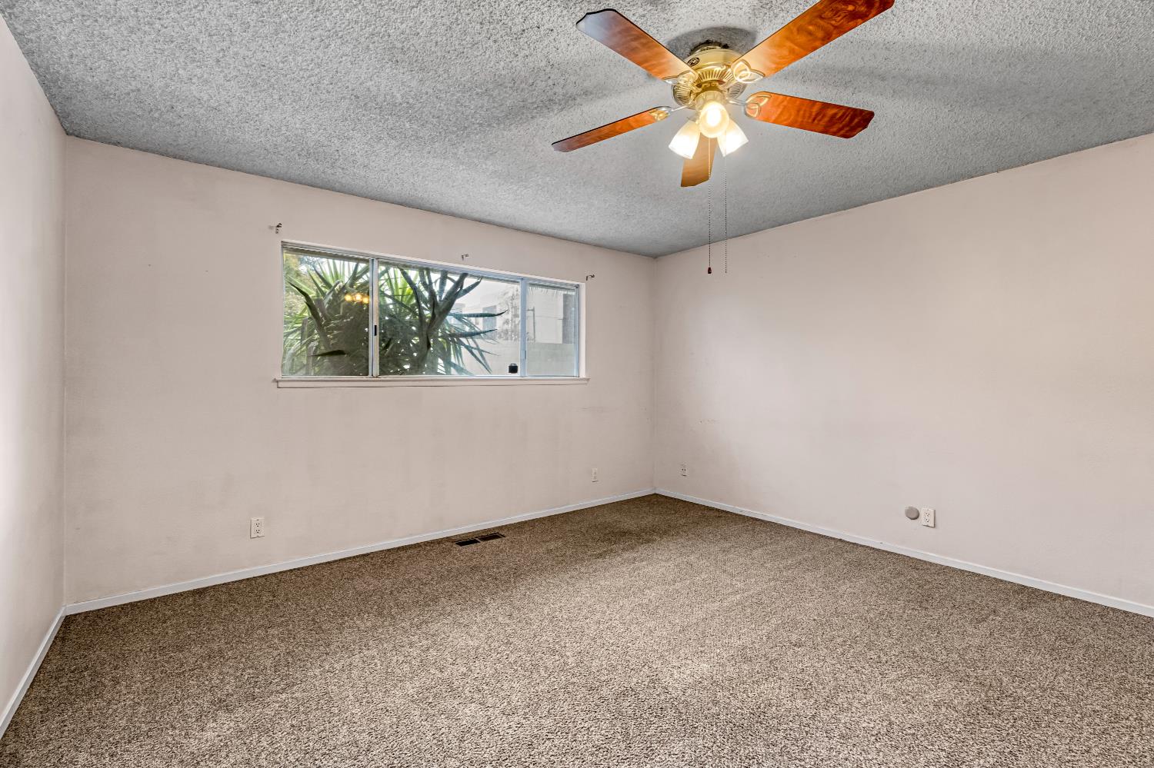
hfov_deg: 100.4
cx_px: 577
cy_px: 384
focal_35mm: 15
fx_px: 481
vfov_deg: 77.3
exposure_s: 1/8
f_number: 8
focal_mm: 10
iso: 400
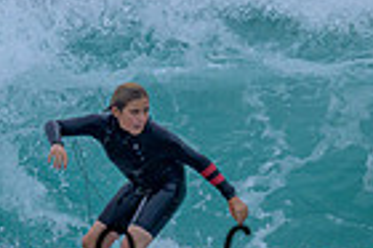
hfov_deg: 0.6
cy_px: 211
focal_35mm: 3539
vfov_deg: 0.4
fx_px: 36625
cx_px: 161
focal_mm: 800
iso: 800
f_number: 6.3
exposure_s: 1/2000
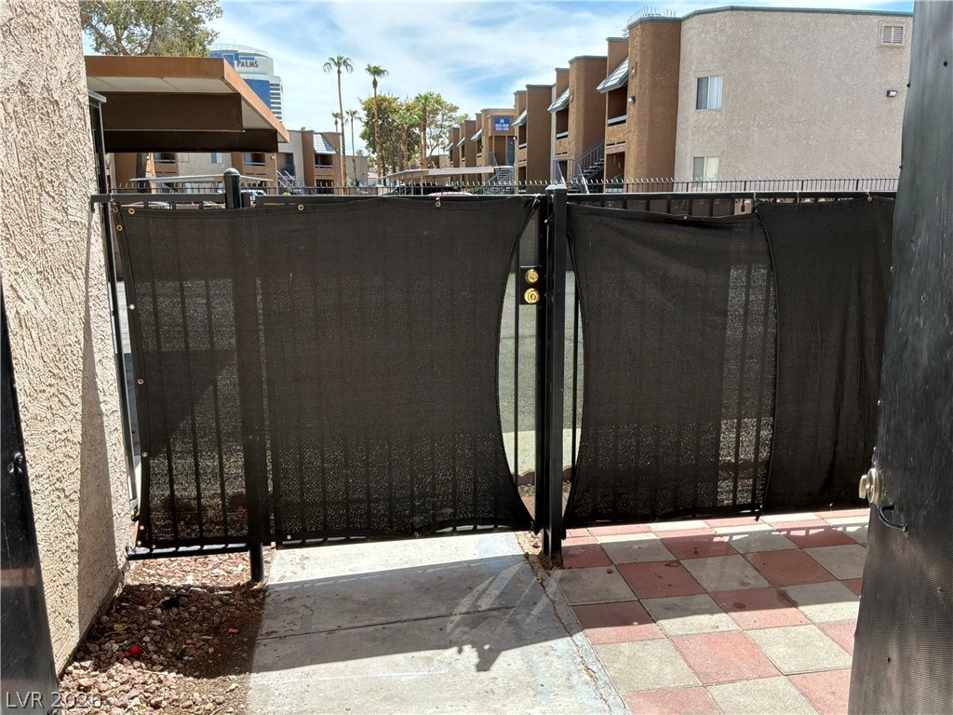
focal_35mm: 28
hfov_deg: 63.4
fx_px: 771
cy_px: 358
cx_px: 476
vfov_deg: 49.7
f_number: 1.8
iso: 32
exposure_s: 1/1055
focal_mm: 3
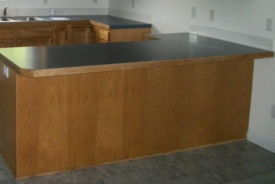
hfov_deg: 34.3
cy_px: 23
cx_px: 45
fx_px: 428
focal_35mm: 56
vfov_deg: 23.6
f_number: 2.9
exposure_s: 1/30
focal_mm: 5.7
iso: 250
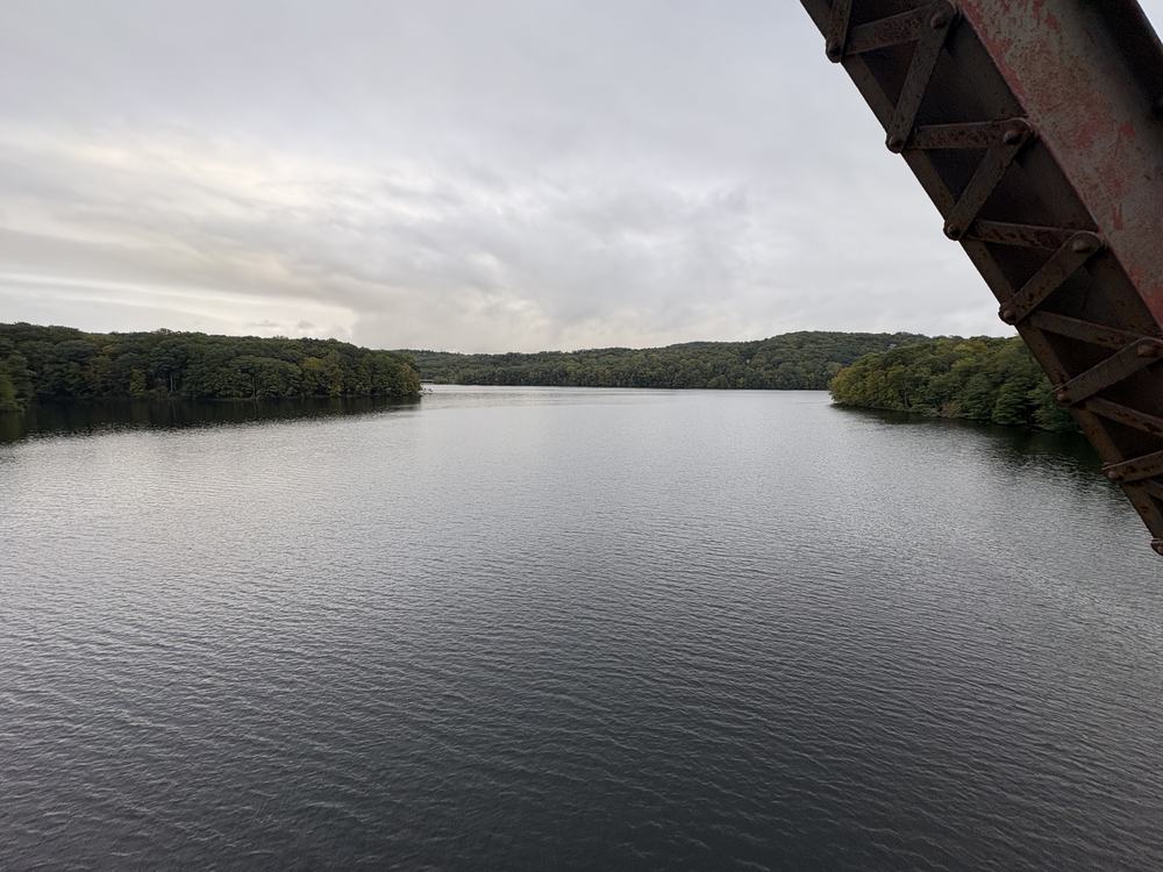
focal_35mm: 14
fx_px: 470
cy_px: 436
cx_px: 582
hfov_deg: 102.1
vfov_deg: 85.7
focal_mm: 2.22
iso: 40
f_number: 2.2
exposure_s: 1/196
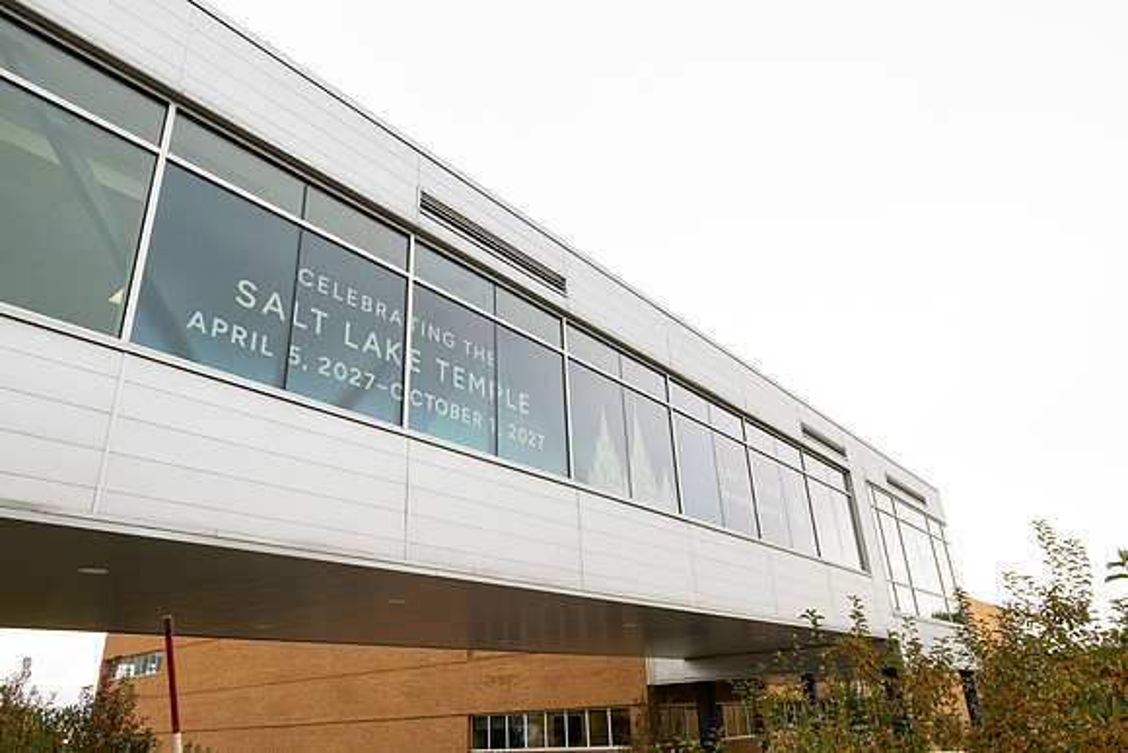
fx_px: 752
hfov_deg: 73.7
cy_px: 376
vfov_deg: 53.2
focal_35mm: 24
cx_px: 564
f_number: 7.1
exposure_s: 1/320
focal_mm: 24
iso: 320
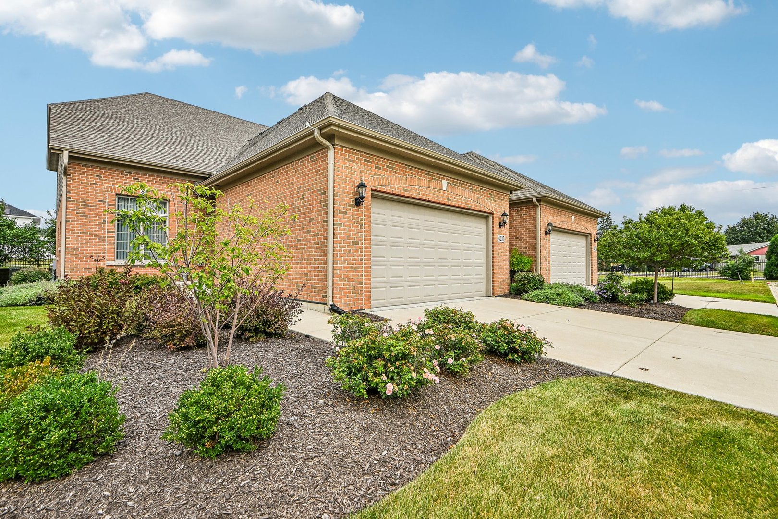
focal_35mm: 16
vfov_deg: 73.7
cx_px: 389
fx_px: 346
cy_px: 260
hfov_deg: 96.7
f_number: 13
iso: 400
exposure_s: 1/320
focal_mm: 16
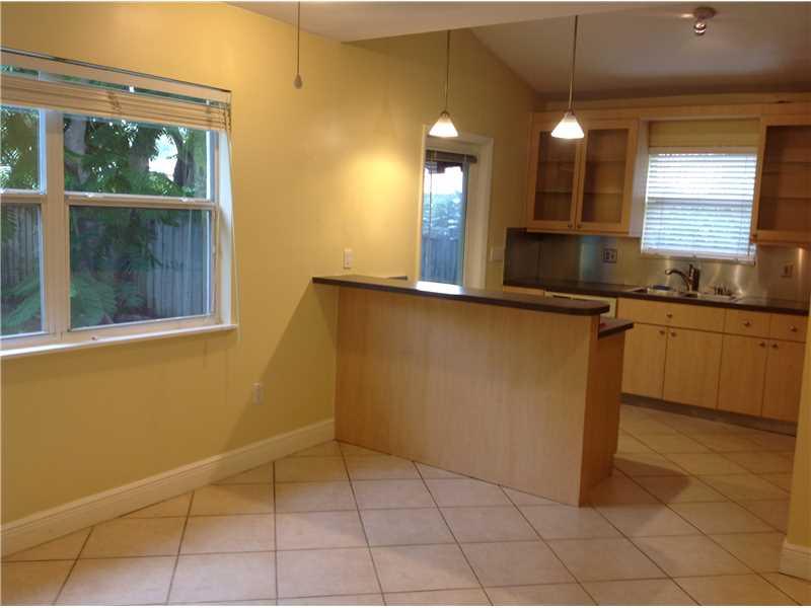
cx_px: 406
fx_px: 820
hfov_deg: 52.6
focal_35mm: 35
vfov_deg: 40.7
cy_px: 304
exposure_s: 1/20
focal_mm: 4.28
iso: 50
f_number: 2.4
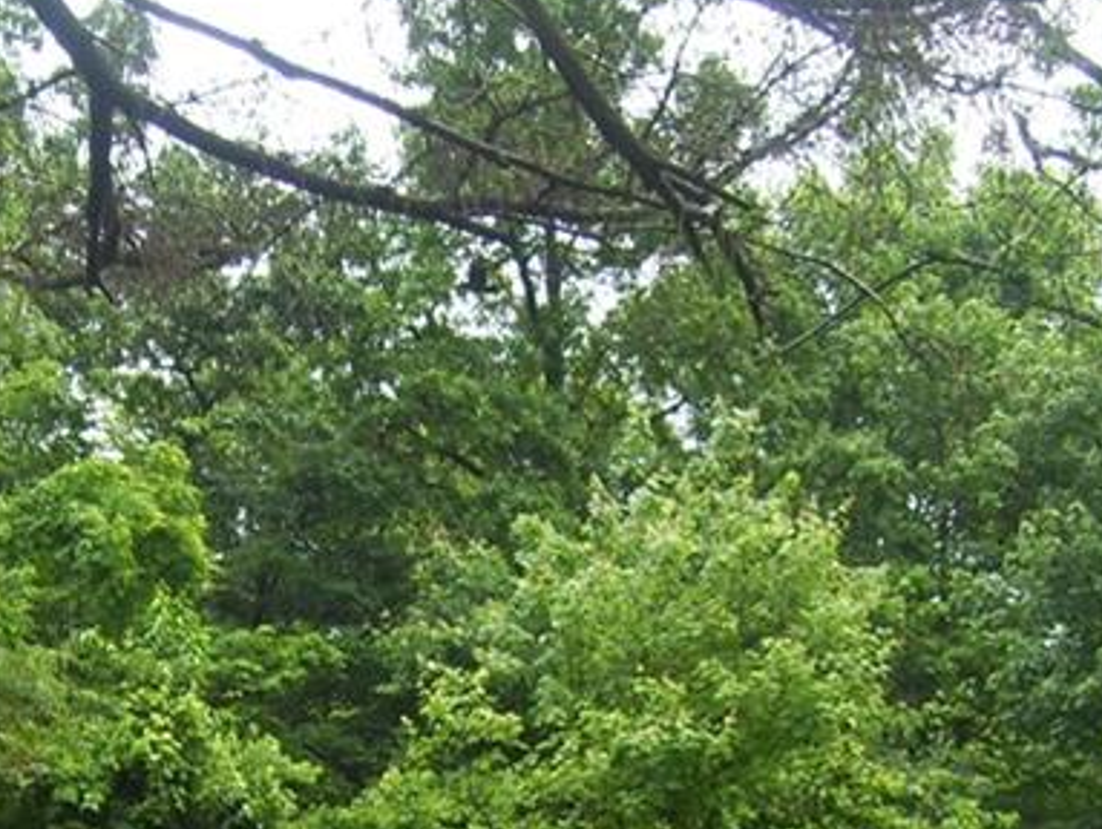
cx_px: 210
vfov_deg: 15.0
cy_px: 924
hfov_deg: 20.2
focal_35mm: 96
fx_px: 3059
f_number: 2.7
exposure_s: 1/250
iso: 80
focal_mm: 6
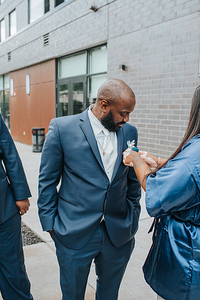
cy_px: 150
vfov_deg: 54.4
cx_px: 100
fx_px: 292
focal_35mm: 35
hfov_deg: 37.9
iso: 1800
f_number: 3.2
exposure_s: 1/2000
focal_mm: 35
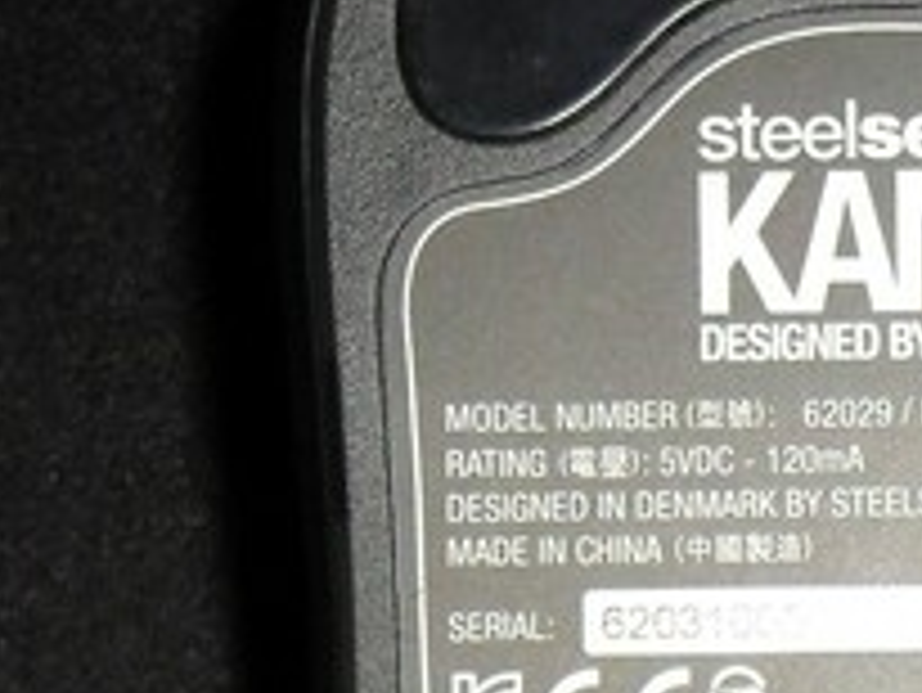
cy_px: 819
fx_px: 4664
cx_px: 971
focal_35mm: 175
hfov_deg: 11.2
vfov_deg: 8.4
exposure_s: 1/45
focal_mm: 6.3
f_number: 3.2
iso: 200
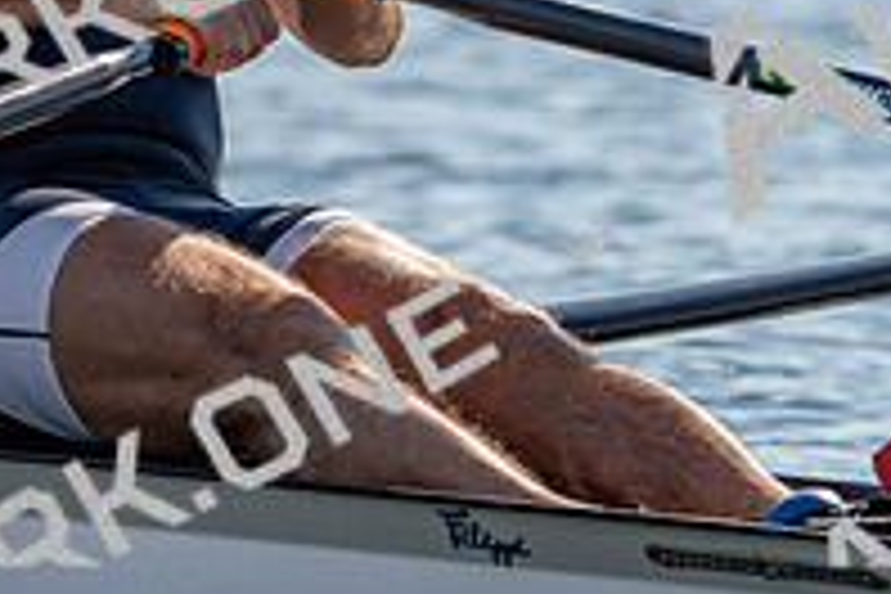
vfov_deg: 1.7
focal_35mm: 822
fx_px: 20343
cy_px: -205
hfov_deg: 2.5
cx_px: 324
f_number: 5.6
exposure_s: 1/1600
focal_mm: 280
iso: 200
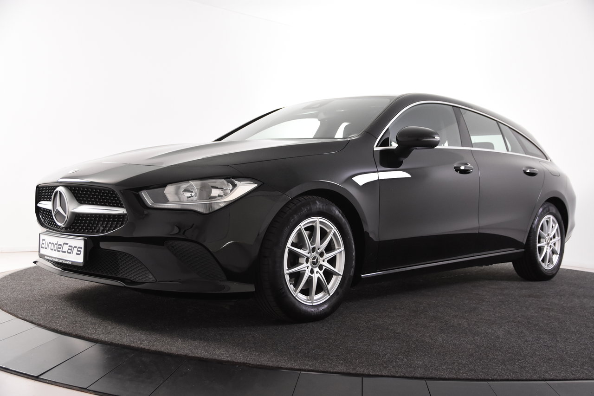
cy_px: 198
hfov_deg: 49.6
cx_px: 297
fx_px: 643
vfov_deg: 34.2
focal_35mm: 39
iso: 1600
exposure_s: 1/80
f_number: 4.5
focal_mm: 26
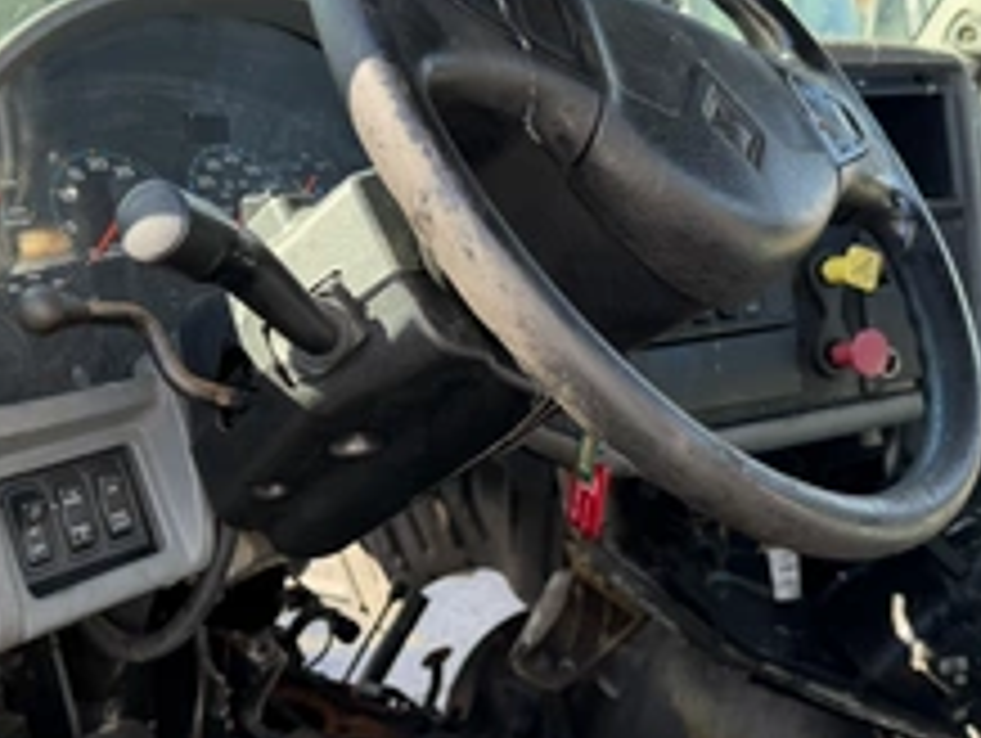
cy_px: 364
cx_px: 360
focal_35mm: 44
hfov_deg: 42.5
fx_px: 1248
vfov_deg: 32.9
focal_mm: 6.76
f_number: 1.78
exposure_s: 1/297
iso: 100
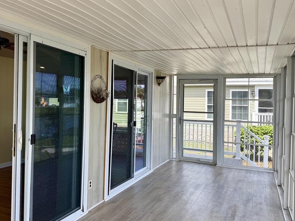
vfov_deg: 44.1
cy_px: 101
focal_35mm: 32
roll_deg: -1.2
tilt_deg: +1.1
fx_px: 273
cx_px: 131
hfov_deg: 56.7
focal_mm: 6.76
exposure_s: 1/909
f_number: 1.78
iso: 80
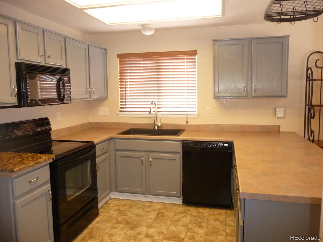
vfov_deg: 49.7
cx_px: 162
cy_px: 121
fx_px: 261
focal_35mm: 28
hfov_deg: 63.4
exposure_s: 1/30
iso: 250
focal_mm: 4.7
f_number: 3.3
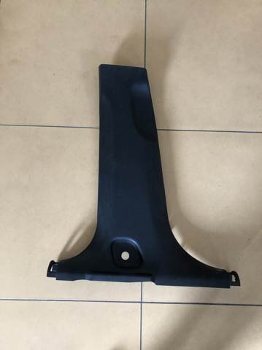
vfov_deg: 63.5
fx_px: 283
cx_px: 131
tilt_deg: -76.6
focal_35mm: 28
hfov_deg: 49.7
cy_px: 175
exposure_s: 1/15
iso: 80
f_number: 1.8
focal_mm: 4
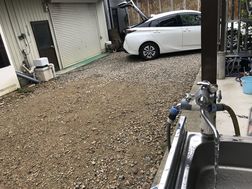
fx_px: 204
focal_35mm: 28
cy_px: 94
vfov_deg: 49.7
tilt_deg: -20.8
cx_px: 126
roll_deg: +8.8
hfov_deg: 63.4
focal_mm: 3.99
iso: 20
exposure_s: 1/348
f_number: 1.8
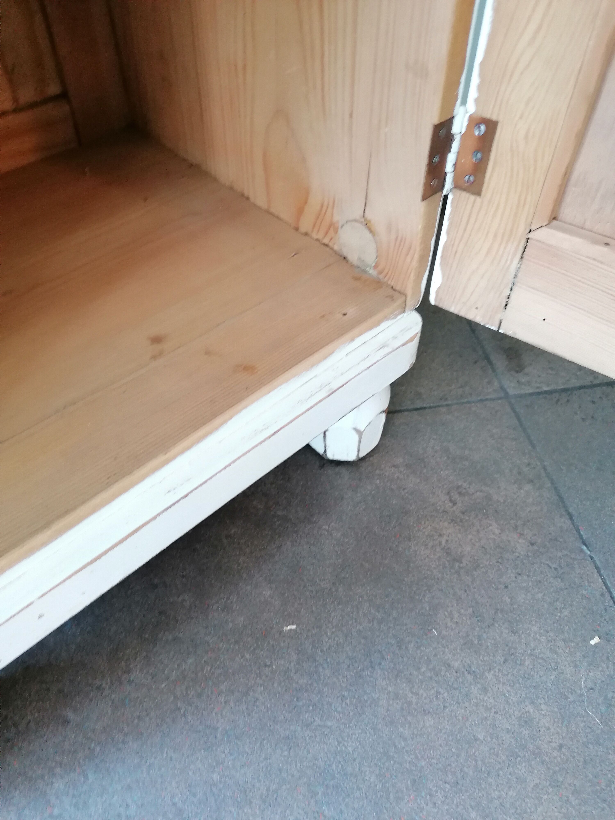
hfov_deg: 51.4
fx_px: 640
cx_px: 308
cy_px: 410
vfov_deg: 65.3
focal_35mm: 27
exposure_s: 1/25
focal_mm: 4.75
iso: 400
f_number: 1.8
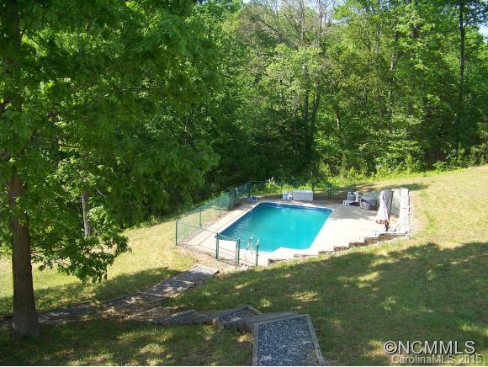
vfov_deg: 39.7
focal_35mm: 36
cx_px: 244
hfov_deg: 51.3
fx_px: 508
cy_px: 184
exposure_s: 1/400
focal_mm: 5.85
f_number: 2.8
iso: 67
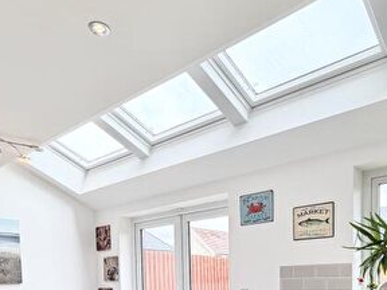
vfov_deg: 36.6
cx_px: 243
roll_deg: +0.8
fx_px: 380
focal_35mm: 34
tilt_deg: -3.5
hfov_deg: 53.3
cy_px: 303
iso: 80
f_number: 2.2
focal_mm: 2.22
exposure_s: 1/100
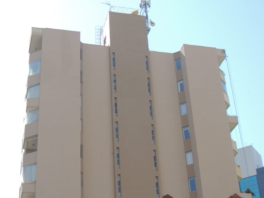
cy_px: 103
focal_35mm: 73
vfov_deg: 20.2
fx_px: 557
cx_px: 135
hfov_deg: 26.7
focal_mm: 12.4
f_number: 3.9
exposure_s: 1/320
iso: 100
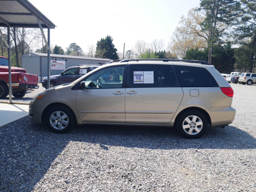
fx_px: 207
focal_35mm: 28
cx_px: 128
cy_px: 96
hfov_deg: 63.4
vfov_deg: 49.8
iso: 200
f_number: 7.1
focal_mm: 14
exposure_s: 1/400
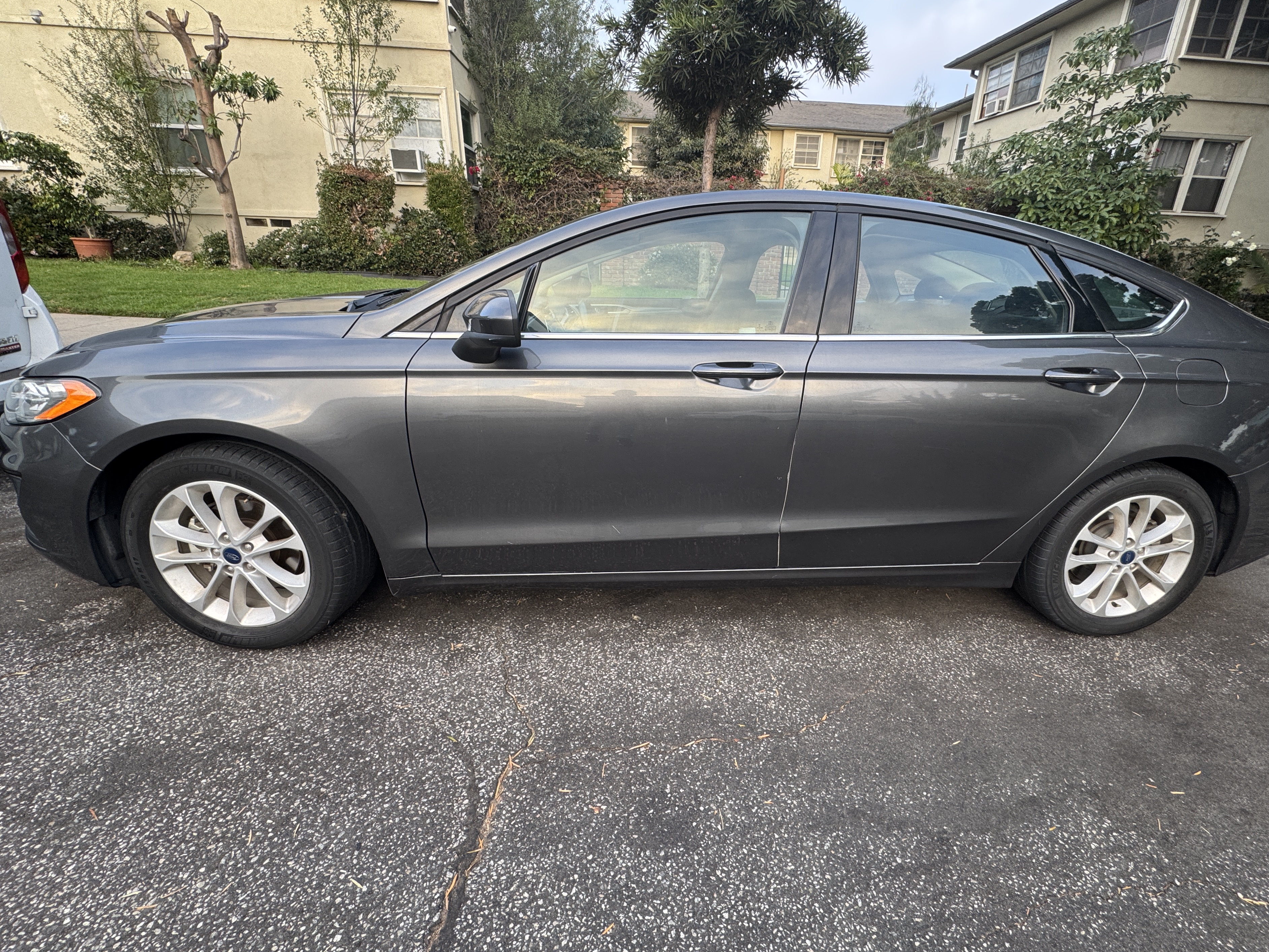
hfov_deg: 98.0
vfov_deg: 81.6
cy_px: 444
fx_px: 550
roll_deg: -2.3
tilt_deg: -20.8
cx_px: 680
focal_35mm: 15
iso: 64
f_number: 2.2
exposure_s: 1/99
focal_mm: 2.22
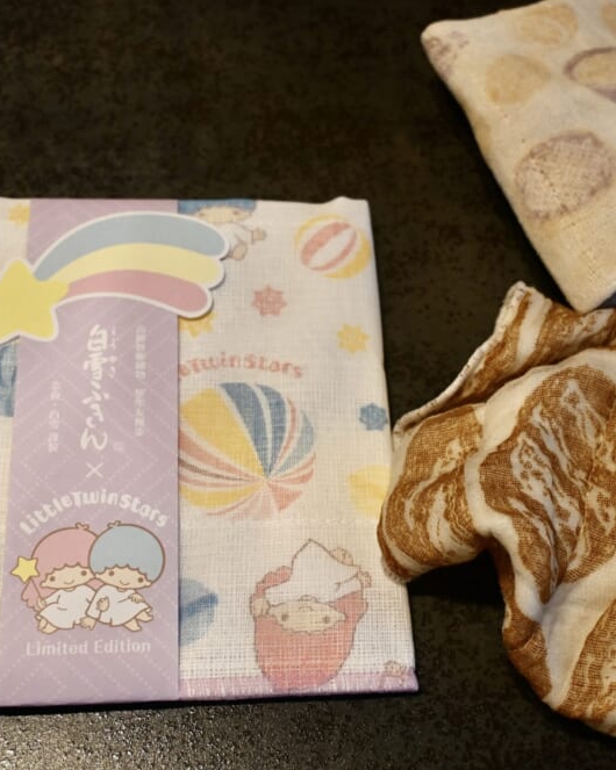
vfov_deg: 36.7
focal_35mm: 51
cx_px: 323
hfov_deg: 29.7
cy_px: 386
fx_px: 1163
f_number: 4.2
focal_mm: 24
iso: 500
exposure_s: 1/125
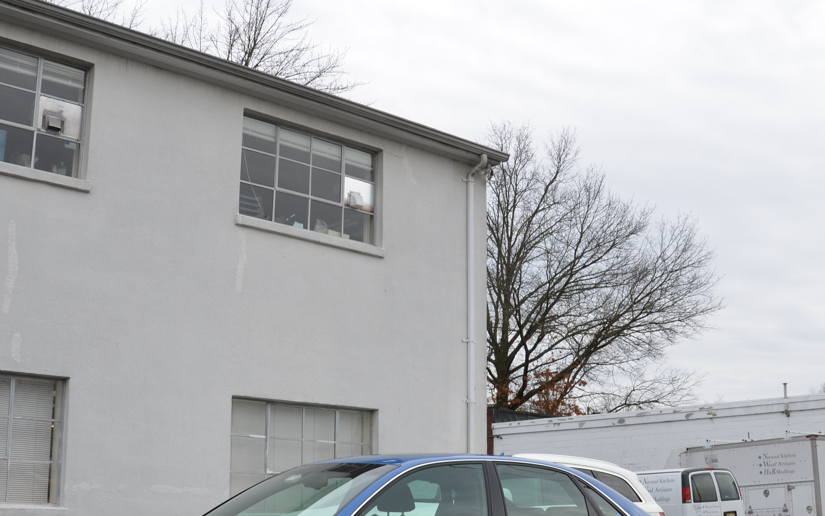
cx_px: 421
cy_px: 340
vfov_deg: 27.8
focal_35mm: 46
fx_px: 1034
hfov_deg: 43.5
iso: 200
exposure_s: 1/200
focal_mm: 18
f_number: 7.1
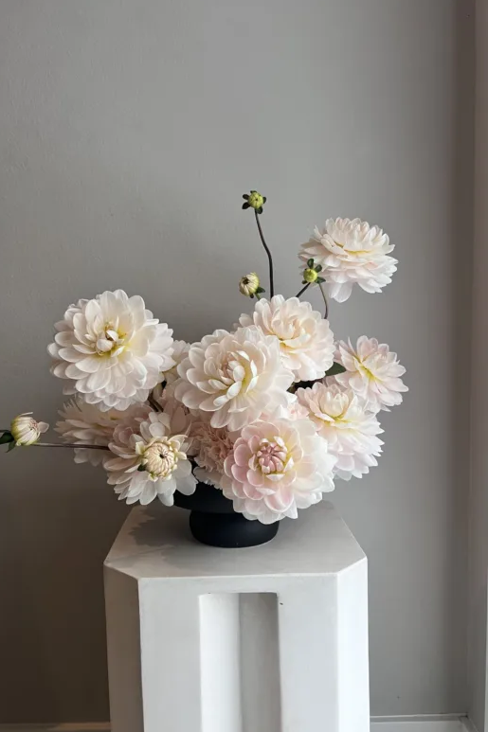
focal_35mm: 28
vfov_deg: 65.5
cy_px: 370
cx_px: 230
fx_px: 570
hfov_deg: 46.4
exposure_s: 1/60
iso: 125
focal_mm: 5.7
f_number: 1.5
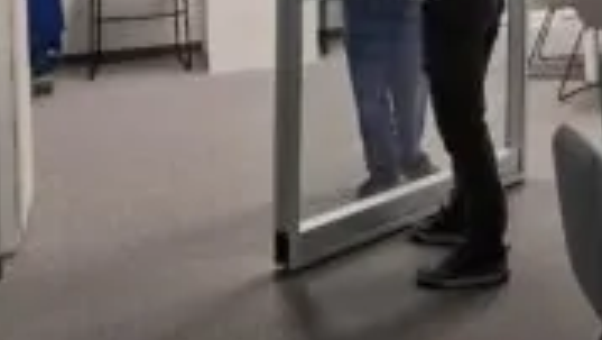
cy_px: -212
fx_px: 1342
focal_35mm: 84
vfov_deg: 13.4
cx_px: 726
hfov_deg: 23.1
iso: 200
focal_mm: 5.4
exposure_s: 1/180
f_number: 1.8
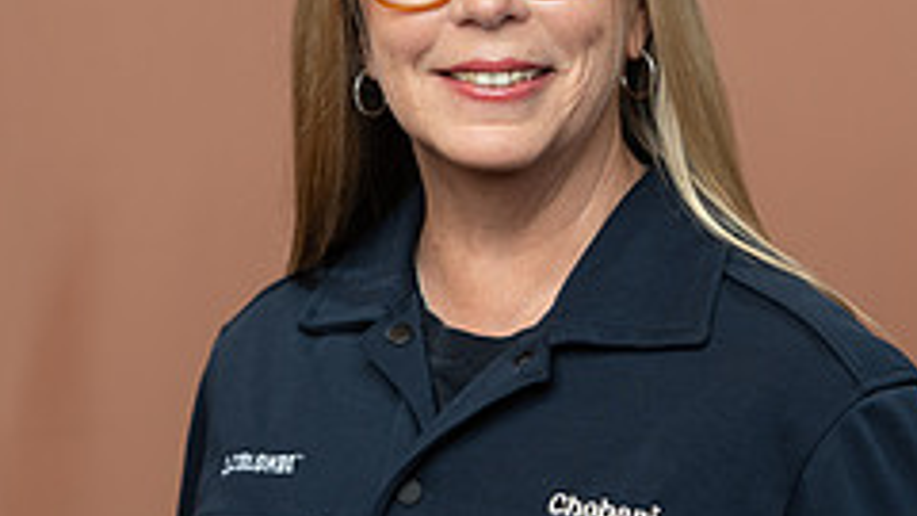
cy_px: 355
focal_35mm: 177
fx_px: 4304
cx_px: 504
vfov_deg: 6.9
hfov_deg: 12.2
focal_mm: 90
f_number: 4
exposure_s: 1/160
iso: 320
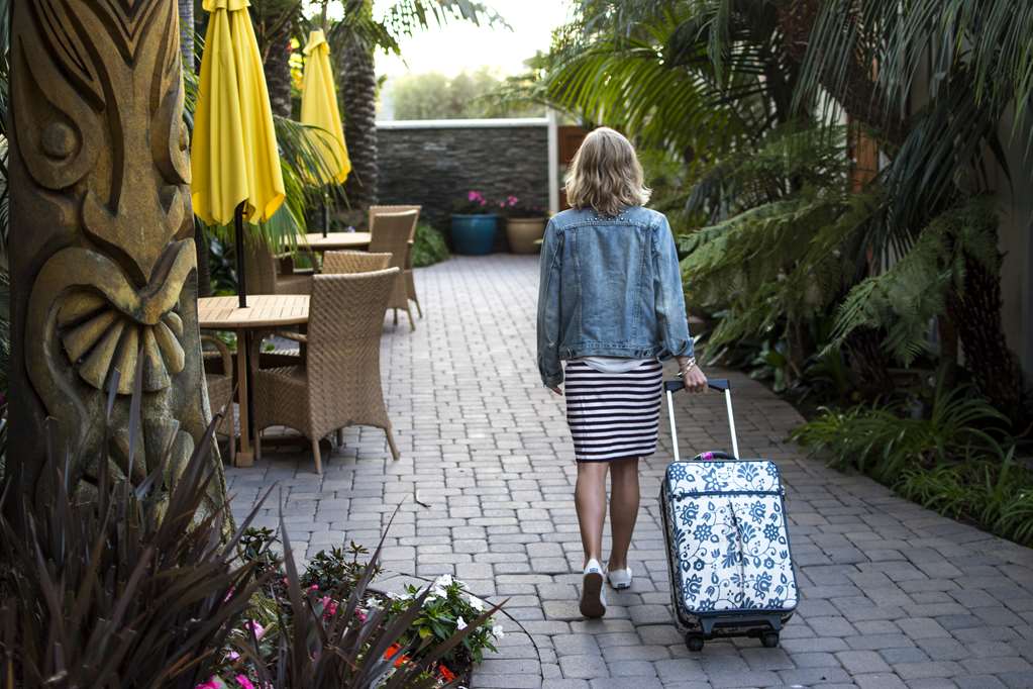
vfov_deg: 25.8
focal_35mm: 52
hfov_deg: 37.9
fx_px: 1506
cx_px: 516
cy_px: 344
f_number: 2
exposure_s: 1/250
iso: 200
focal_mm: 35
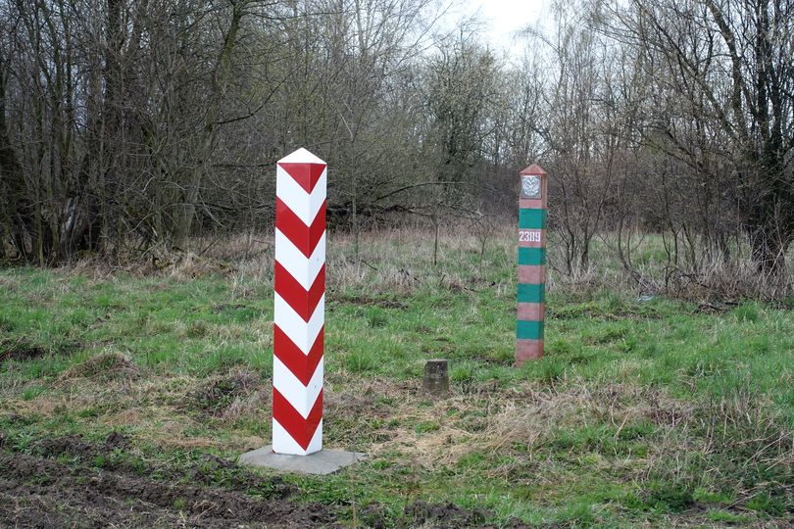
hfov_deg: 28.8
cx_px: 397
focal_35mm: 70
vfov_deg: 19.5
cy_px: 264
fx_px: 1544
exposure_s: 1/80
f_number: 3.2
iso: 125
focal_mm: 25.7
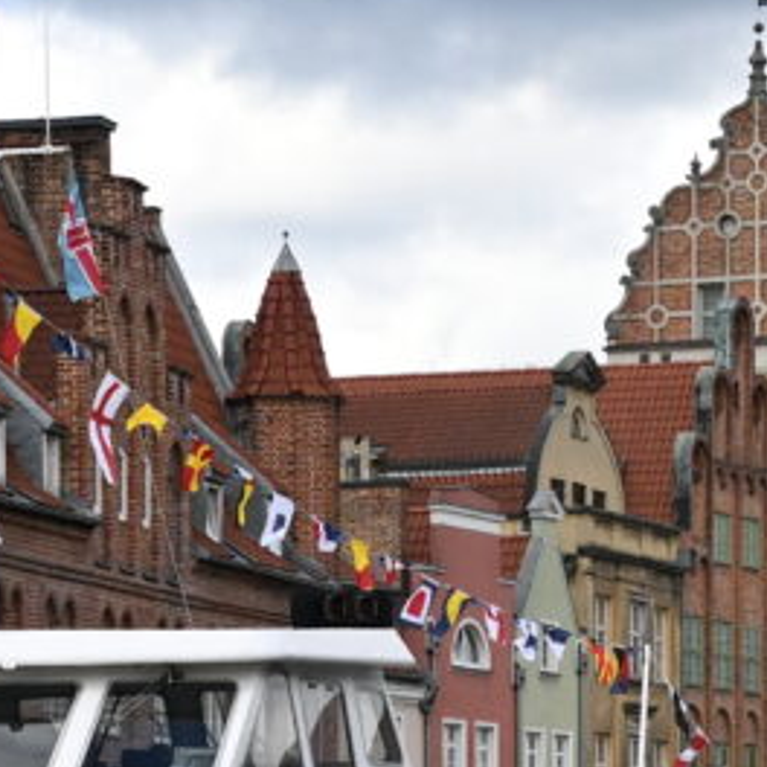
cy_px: 1227
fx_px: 4964
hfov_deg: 8.8
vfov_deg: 8.6
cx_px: 331
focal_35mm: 198
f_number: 4
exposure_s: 1/2500
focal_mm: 24
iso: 400
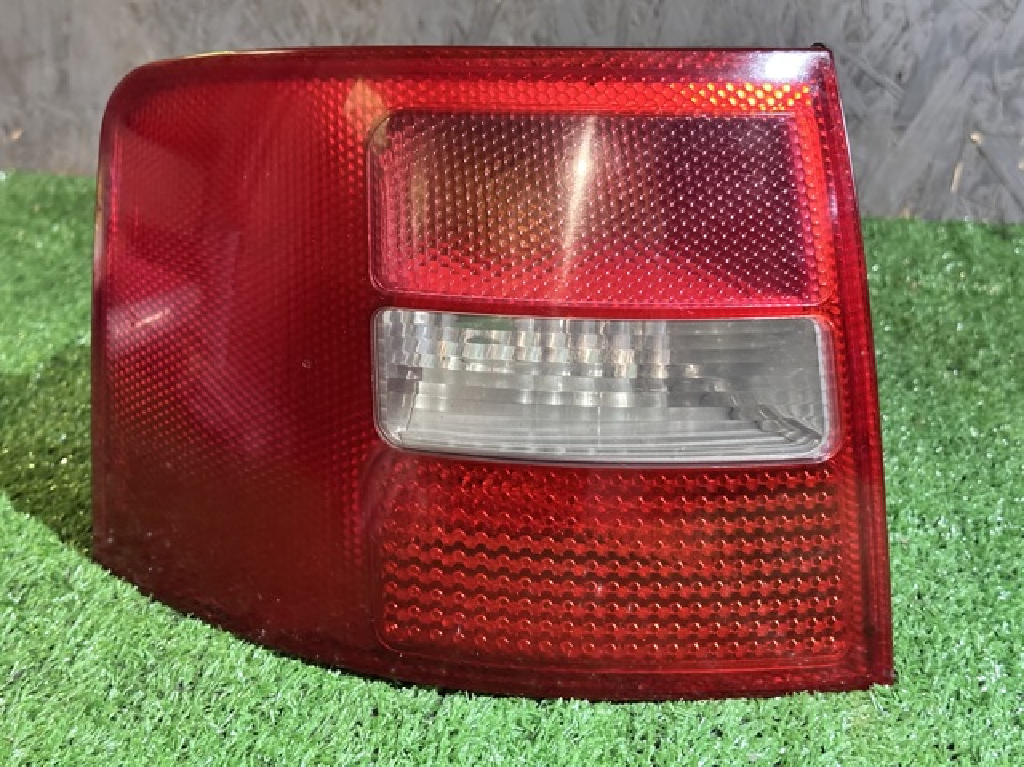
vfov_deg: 30.2
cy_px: 384
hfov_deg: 39.7
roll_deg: -0.4
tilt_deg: -25.9
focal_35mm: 48
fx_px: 1419
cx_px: 512
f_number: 1.78
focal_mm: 6.86
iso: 500
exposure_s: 1/35
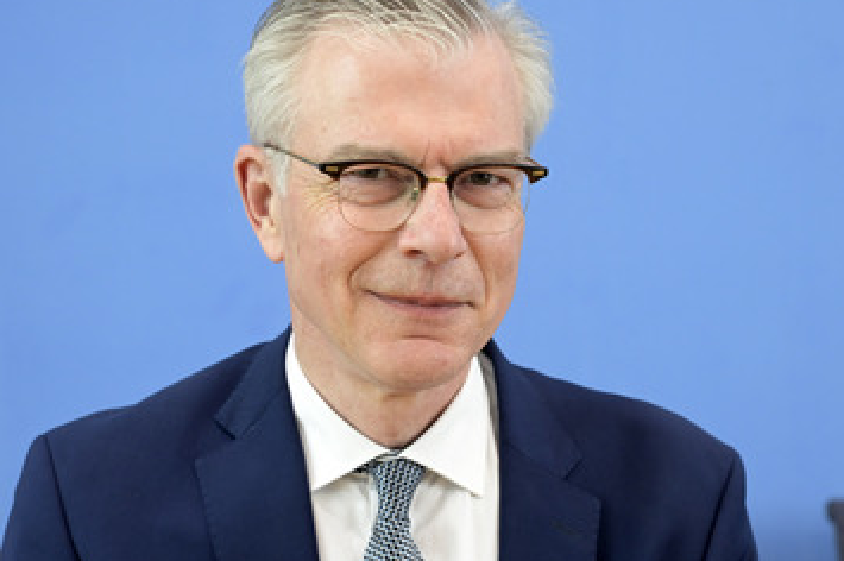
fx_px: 2319
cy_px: 245
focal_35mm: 99
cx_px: 477
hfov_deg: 20.6
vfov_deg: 13.8
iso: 3200
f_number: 6.3
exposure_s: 1/320
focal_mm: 78
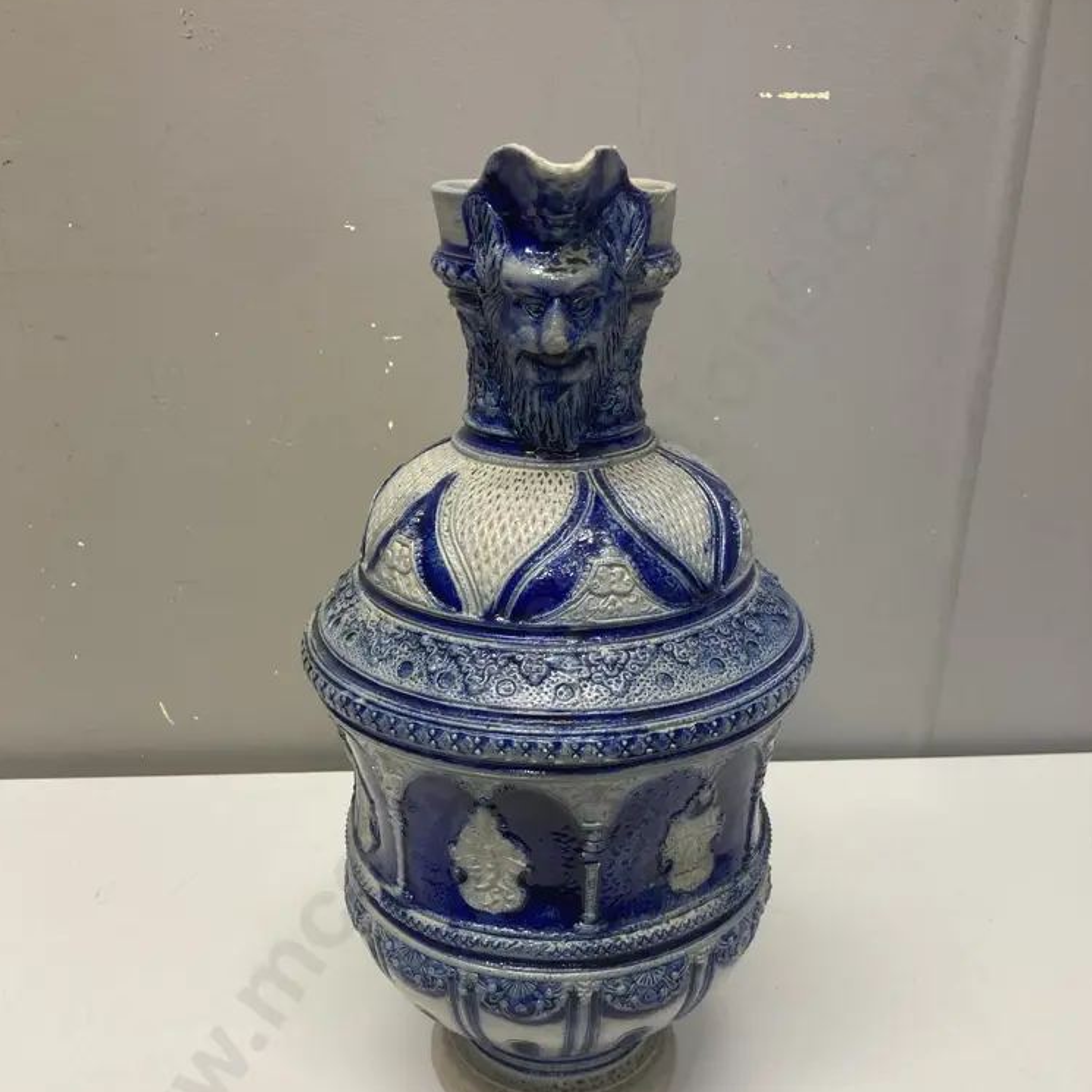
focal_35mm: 34
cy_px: 638
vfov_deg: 48.2
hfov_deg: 48.4
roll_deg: -1.3
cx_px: 538
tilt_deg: -21.9
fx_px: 1213
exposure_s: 1/50
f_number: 1.8
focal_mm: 3.99
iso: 64
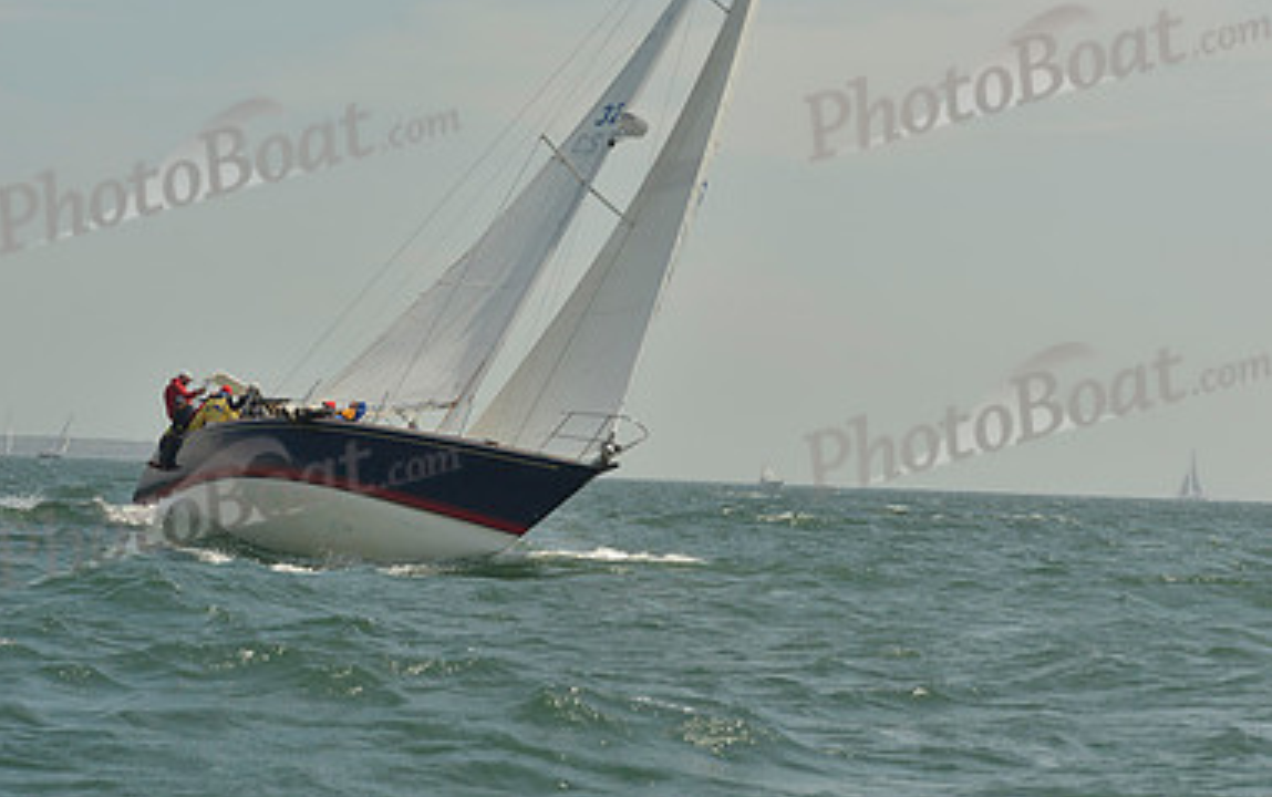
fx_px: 3747
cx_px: 633
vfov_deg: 12.0
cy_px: -50
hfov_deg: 19.3
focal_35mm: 108
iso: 200
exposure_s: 1/1250
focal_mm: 70
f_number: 8
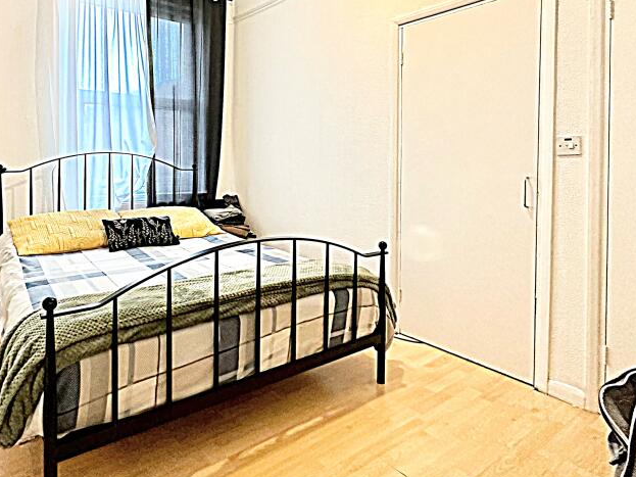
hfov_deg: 72.7
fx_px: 422
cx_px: 239
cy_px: 172
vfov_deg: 57.9
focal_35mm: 23
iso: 250
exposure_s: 1/100
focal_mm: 2.22
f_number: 2.2
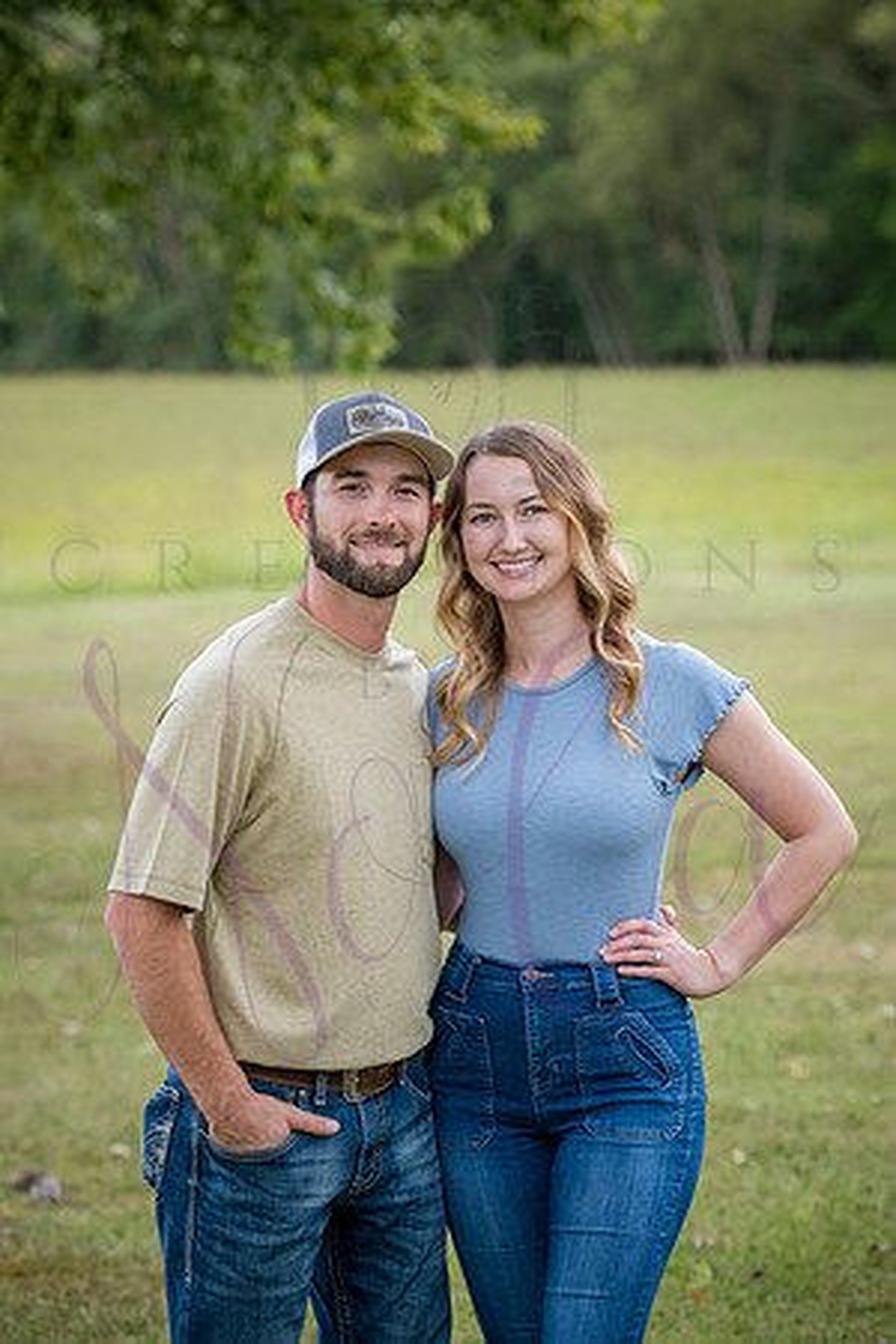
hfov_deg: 13.7
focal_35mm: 100
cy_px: 672
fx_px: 3733
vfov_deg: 20.4
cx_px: 448
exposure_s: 1/320
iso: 400
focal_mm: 100
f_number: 4.5
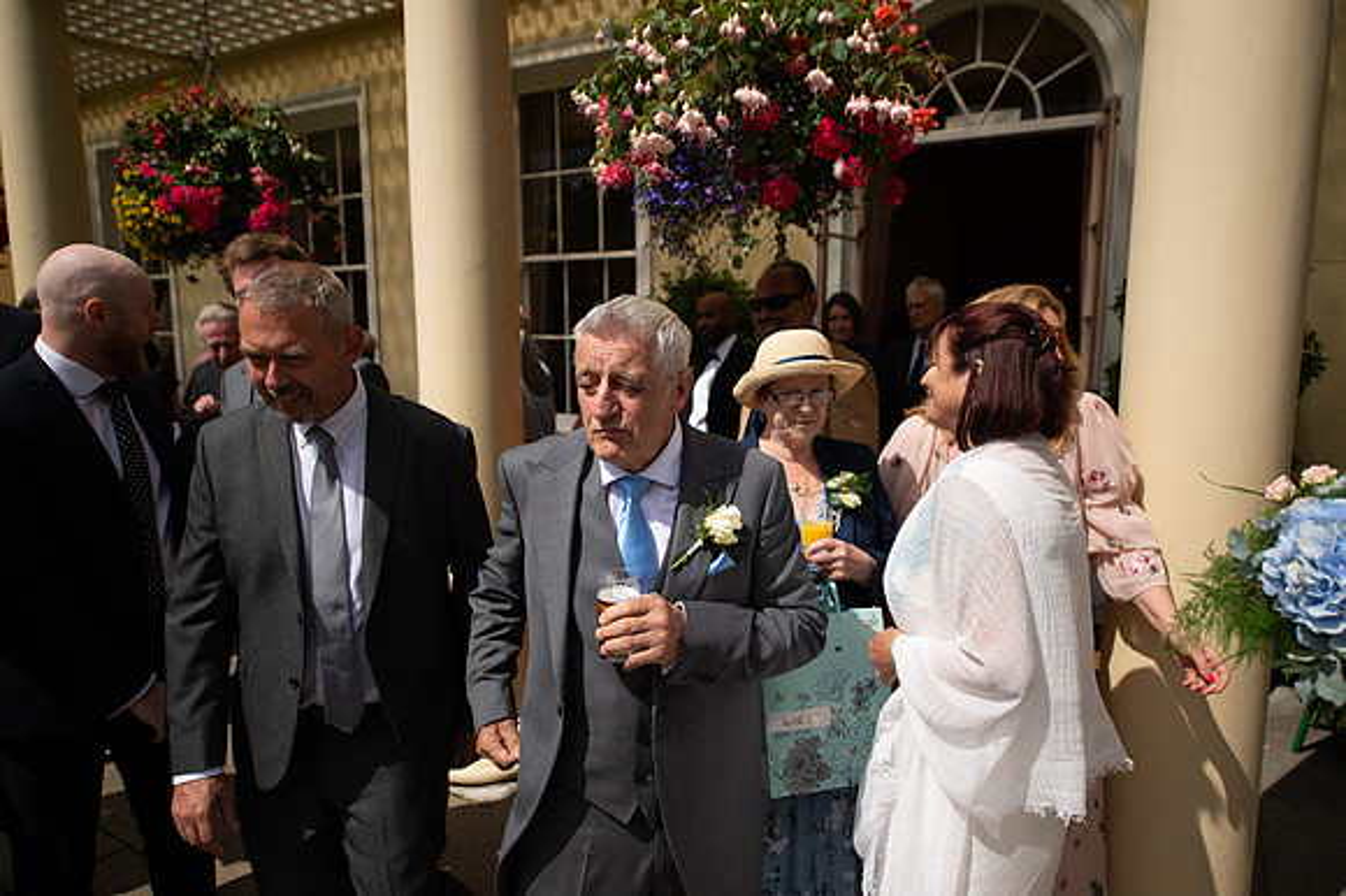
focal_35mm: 24
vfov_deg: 53.1
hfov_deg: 73.8
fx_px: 897
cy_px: 448
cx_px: 673
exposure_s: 1/4000
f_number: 2.8
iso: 100
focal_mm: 24
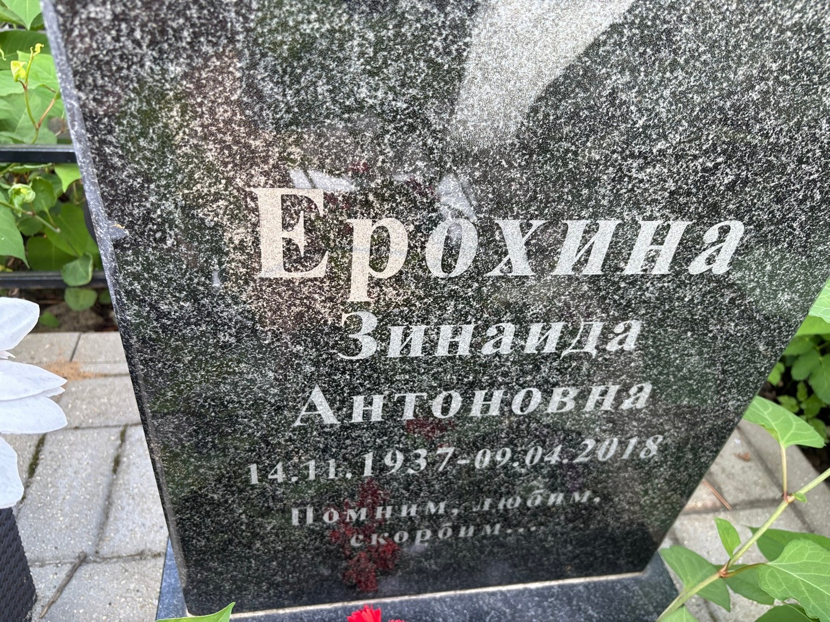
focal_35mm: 26
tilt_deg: -39.4
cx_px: 415
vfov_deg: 53.1
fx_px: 623
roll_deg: -5.8
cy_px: 311
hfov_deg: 67.3
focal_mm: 5.96
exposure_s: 1/121
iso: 100
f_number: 1.6
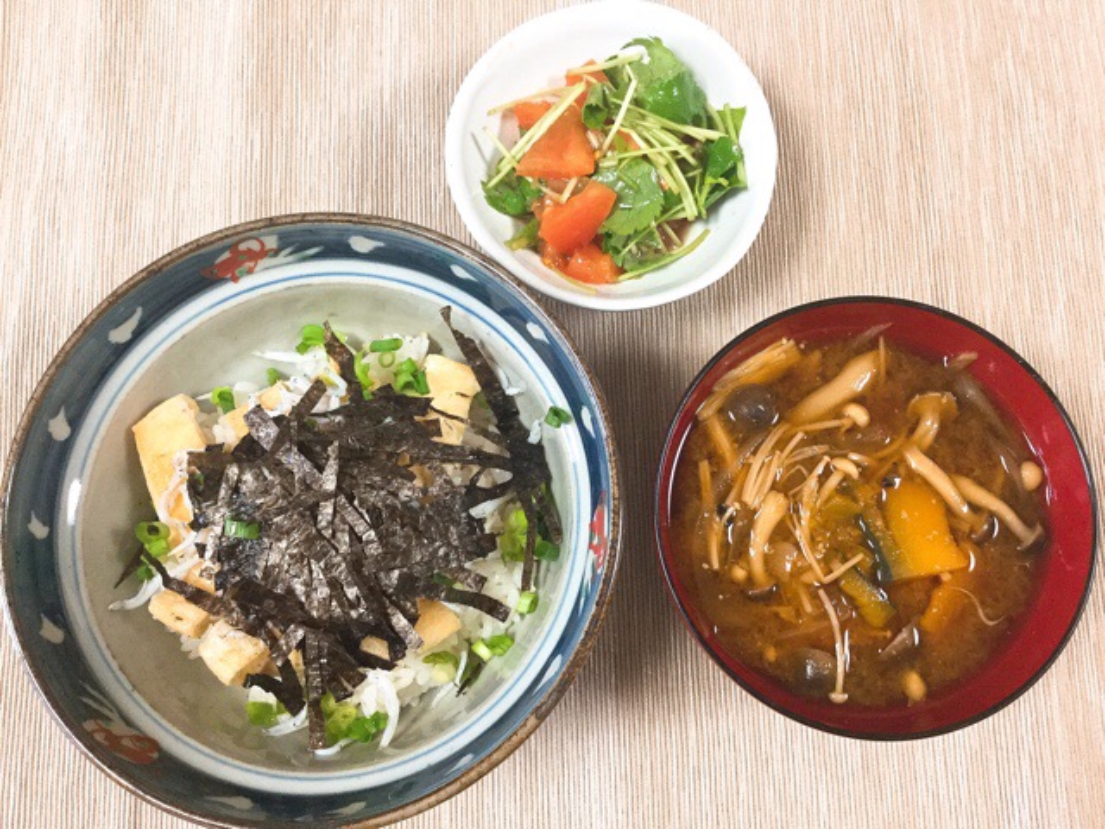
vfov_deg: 45.4
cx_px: 552
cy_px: 414
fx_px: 990
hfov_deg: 58.4
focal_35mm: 31
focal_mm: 3.3
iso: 125
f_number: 2.4
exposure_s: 1/30
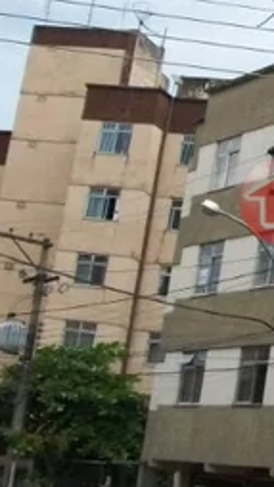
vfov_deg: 19.4
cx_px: 579
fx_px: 1420
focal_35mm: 110
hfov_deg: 10.1
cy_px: 205
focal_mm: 5.7
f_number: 2.9
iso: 285
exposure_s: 1/500
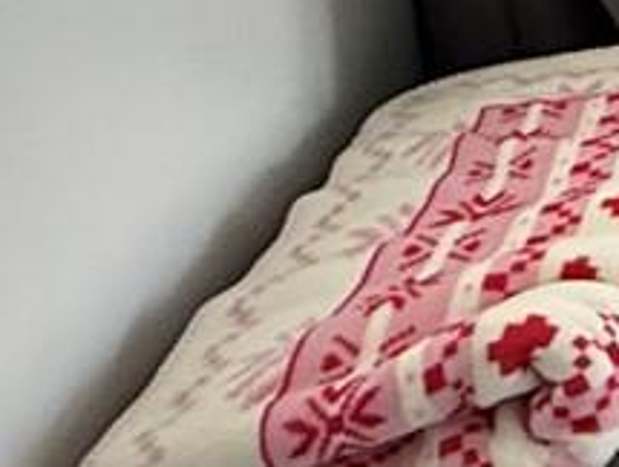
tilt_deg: -16.6
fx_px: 1863
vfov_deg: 13.5
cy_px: -213
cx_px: 1517
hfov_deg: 13.4
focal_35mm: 104
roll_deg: -4.2
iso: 320
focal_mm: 2.22
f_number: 2.2
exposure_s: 1/81
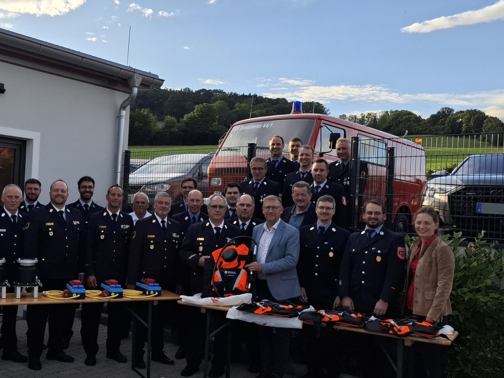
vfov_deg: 37.7
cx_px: 172
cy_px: 198
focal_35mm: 38
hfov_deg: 48.2
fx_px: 553
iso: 50
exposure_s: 1/379
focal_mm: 5.54
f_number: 1.8
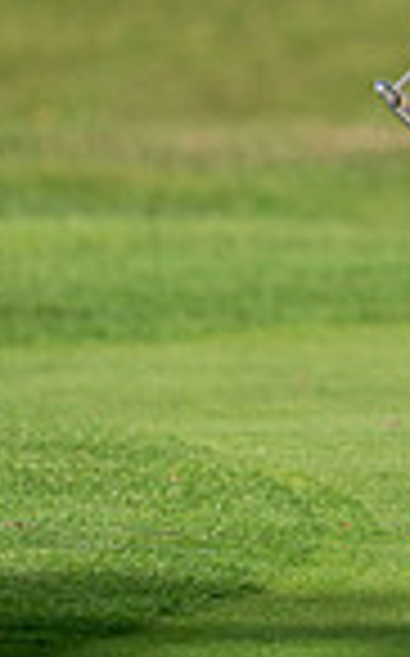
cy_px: -92
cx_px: 1131
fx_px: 21837
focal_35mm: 1219
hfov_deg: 1.1
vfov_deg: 1.7
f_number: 5.6
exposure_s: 1/2000
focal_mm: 300
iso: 250
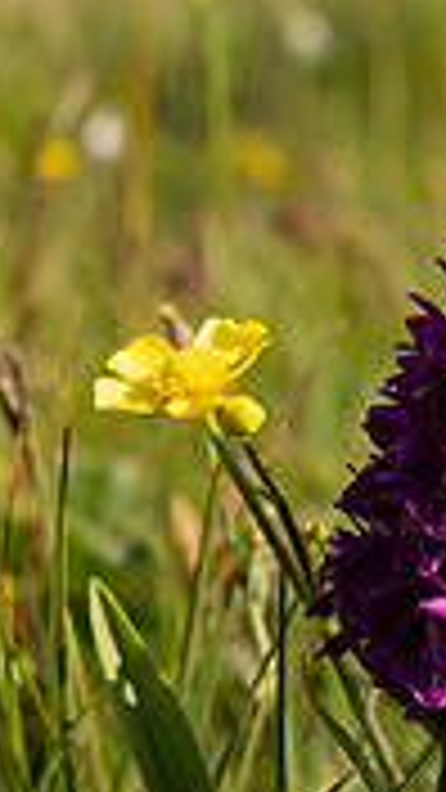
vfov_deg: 16.6
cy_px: 290
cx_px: -234
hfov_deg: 9.1
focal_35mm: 129
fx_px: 2712
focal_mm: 18
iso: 200
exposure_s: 1/500
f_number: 4
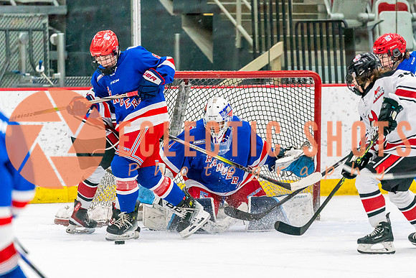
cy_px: 168
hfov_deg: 6.6
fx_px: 3609
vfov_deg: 4.4
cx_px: 247
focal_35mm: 312
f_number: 2.8
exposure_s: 1/1250
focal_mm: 200
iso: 3200
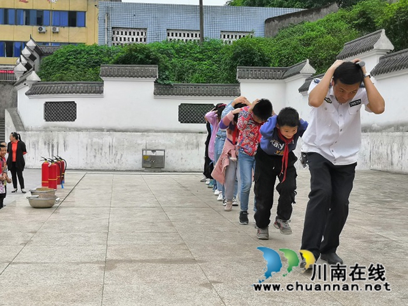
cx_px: 204
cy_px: 153
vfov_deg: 30.9
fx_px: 554
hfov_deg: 40.4
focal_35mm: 47
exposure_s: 1/659
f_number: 1.8
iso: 50
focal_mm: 3.95
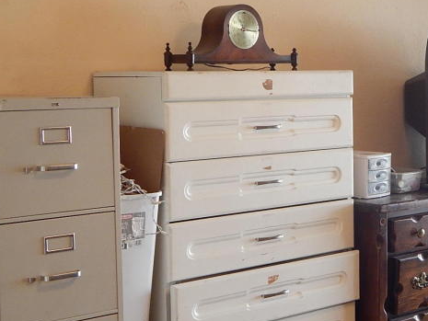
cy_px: 142
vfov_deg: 19.1
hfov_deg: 24.2
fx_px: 952
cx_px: 427
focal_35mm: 77
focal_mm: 6.1
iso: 250
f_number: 3.3
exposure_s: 1/30
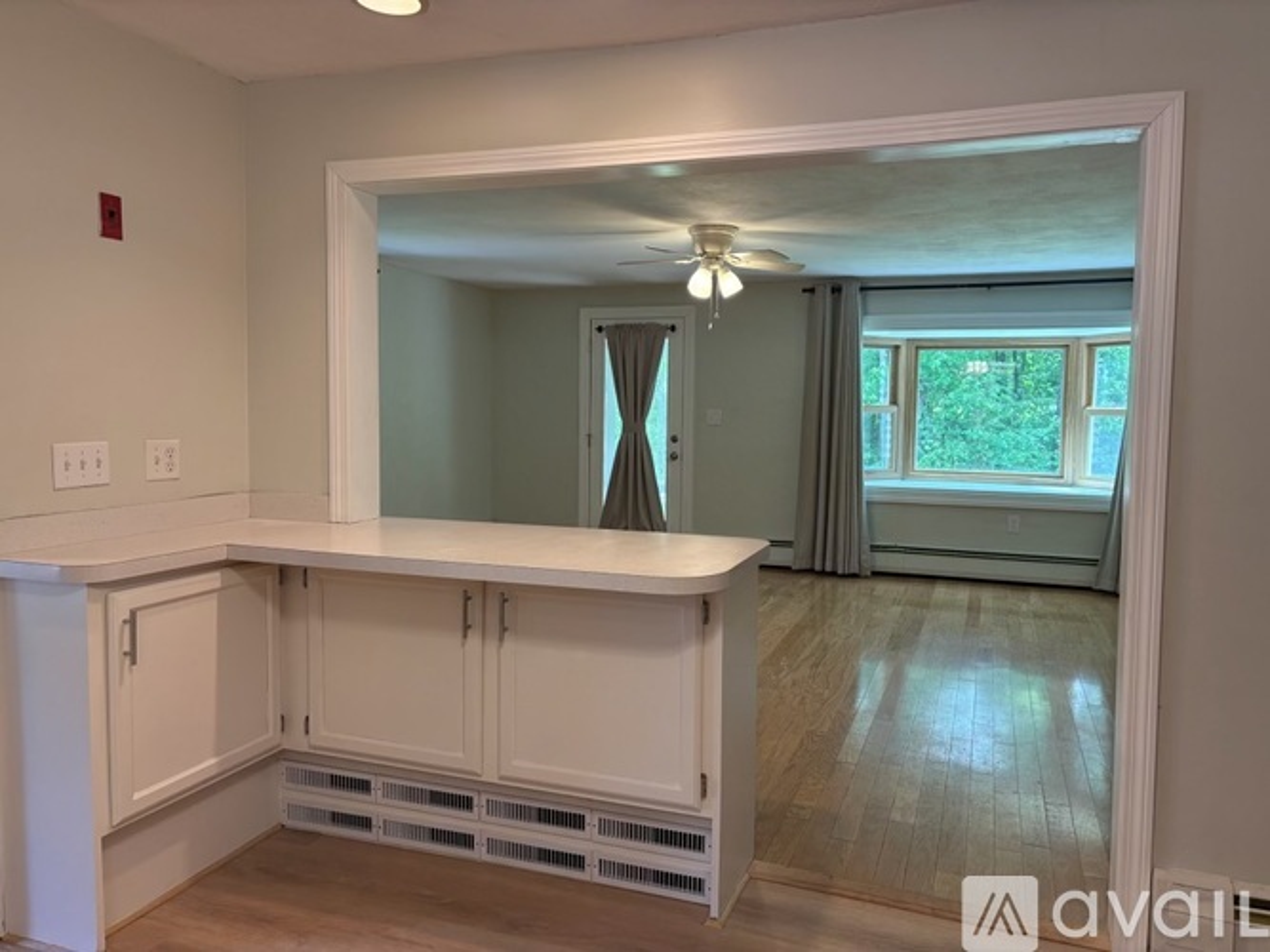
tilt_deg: -3.7
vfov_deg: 53.0
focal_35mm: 26
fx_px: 954
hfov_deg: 67.3
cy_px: 476
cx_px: 635
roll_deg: -0.1
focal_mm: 5.96
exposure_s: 1/120
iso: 160
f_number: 1.6
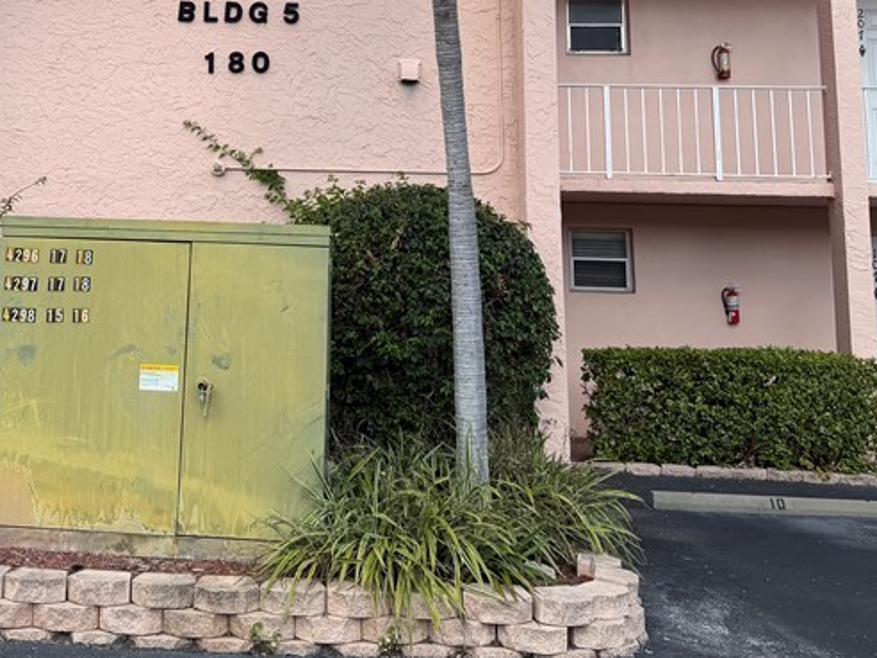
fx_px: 1267
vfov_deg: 27.9
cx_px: 242
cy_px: 46
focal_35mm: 50
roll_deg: -1.1
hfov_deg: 37.4
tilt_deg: +10.7
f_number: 1.78
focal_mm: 6.76
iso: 80
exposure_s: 1/2445
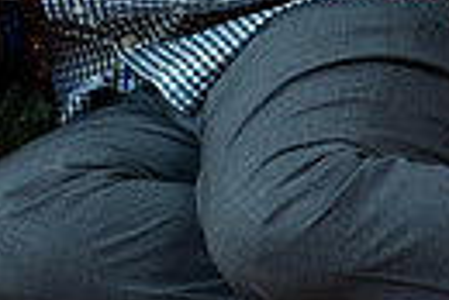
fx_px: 3796
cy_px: -174
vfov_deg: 4.5
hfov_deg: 6.7
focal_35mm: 304
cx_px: -1
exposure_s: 1/80
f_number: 4.5
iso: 1000
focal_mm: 65
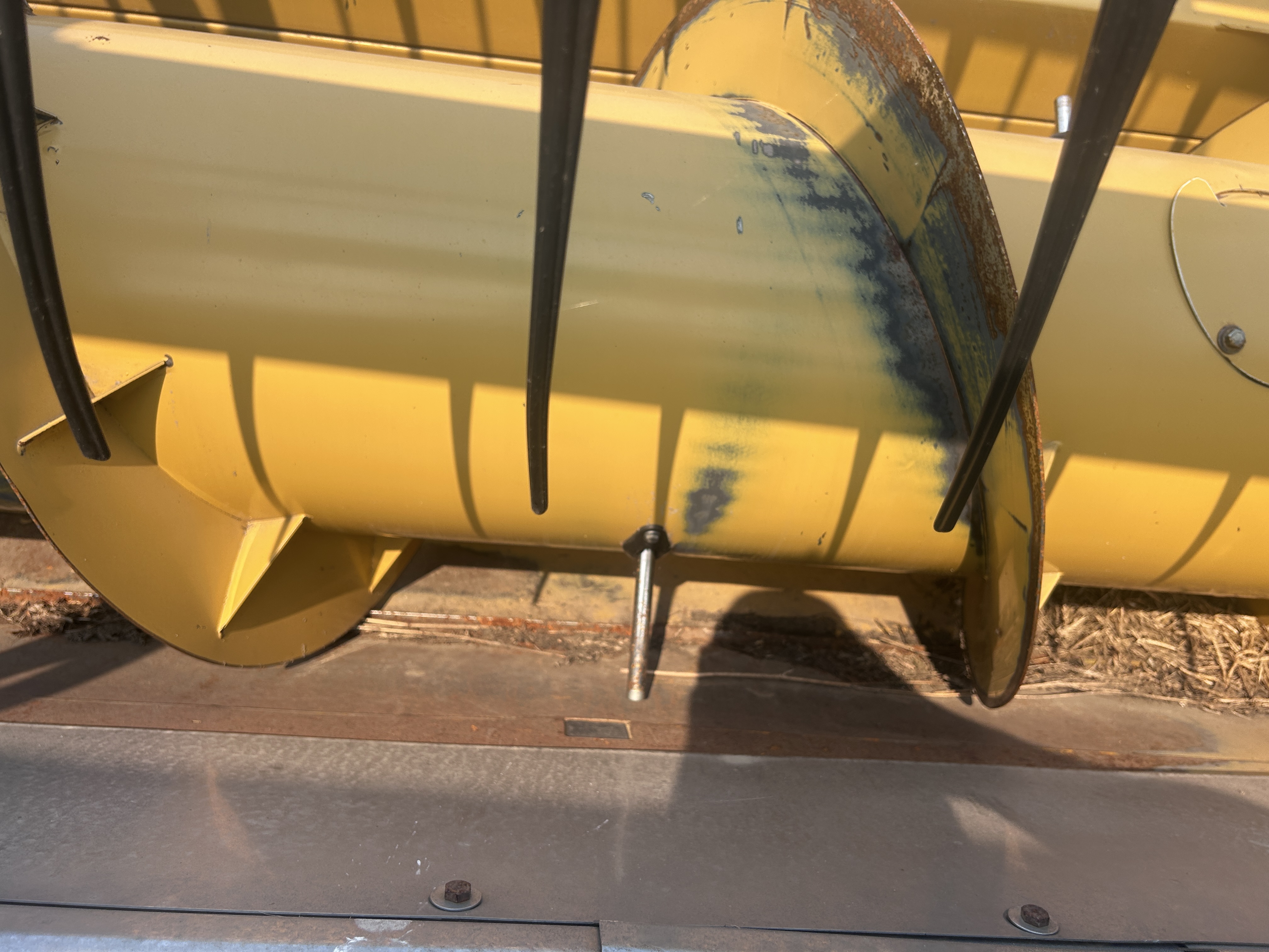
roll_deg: -3.4
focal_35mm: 26
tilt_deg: -25.4
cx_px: 634
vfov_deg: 53.1
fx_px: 953
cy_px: 476
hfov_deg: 67.3
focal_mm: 5.7
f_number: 1.5
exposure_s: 1/1621
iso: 50
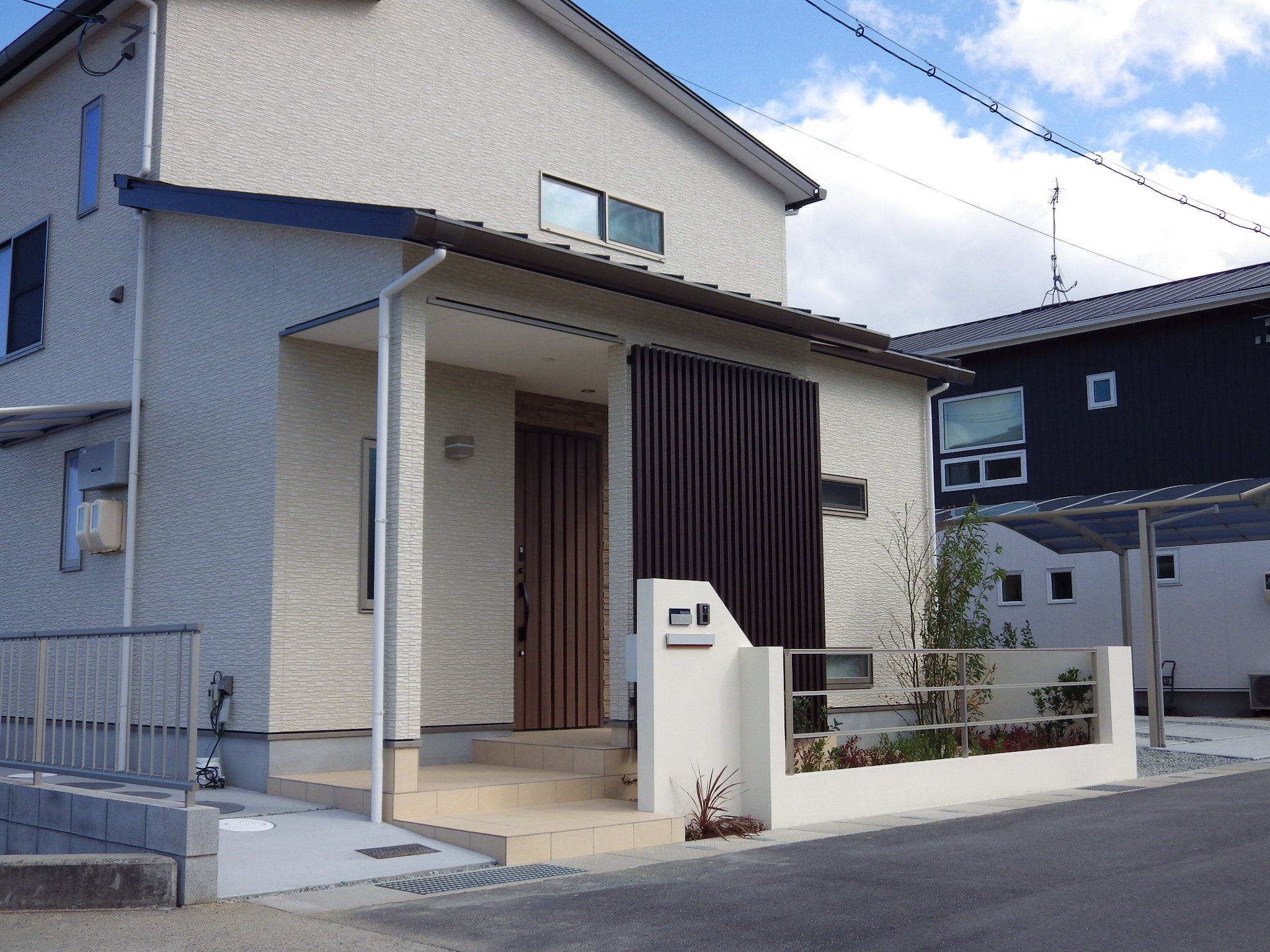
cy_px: 476
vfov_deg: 35.1
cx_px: 635
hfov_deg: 45.8
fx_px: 1504
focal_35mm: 41
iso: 100
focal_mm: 7.4
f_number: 3.6
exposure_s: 1/640
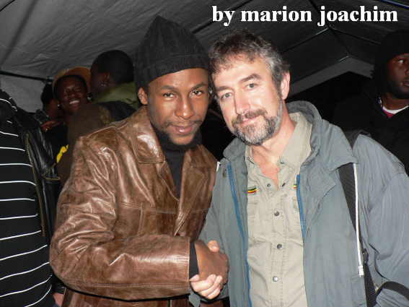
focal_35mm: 35
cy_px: 154
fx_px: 413
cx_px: 204
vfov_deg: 40.7
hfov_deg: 52.6
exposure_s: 1/60
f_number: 2.8
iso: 100
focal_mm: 6
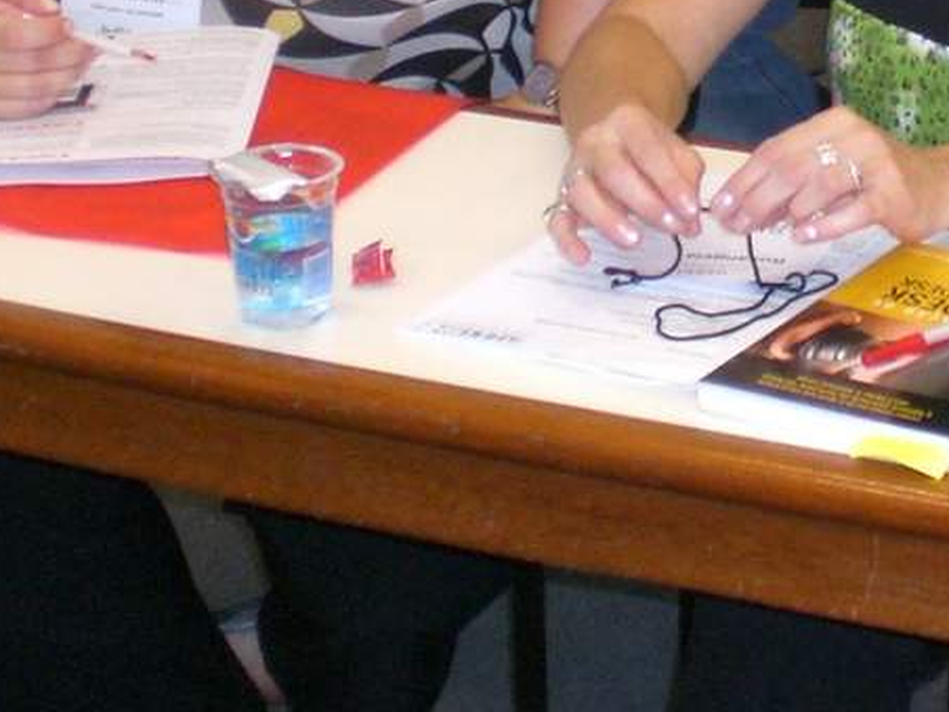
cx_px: 1165
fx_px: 3317
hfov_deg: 15.6
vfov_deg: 11.7
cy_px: -372
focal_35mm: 121
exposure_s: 1/60
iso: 200
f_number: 3.1
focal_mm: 6.3
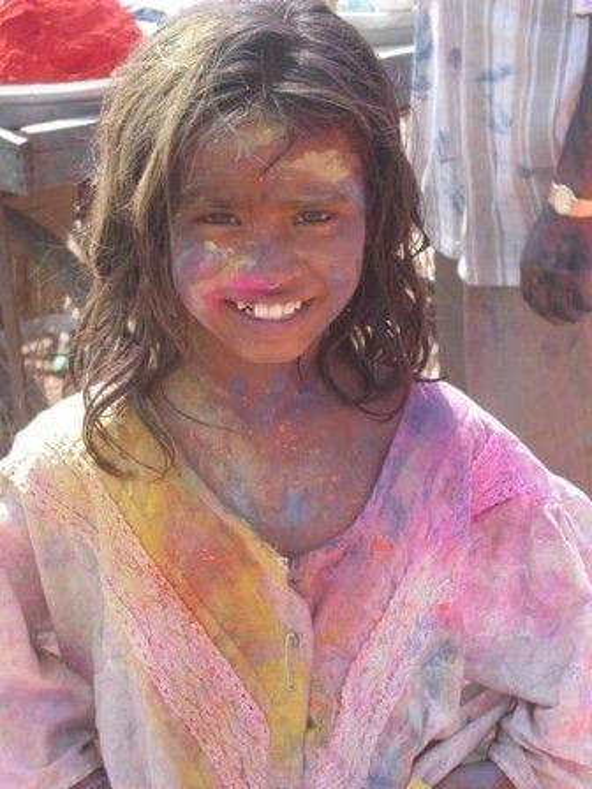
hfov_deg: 16.4
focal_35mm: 90
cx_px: 296
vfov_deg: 21.8
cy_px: 394
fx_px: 2052
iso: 100
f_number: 4
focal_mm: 18.6
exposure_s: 1/350
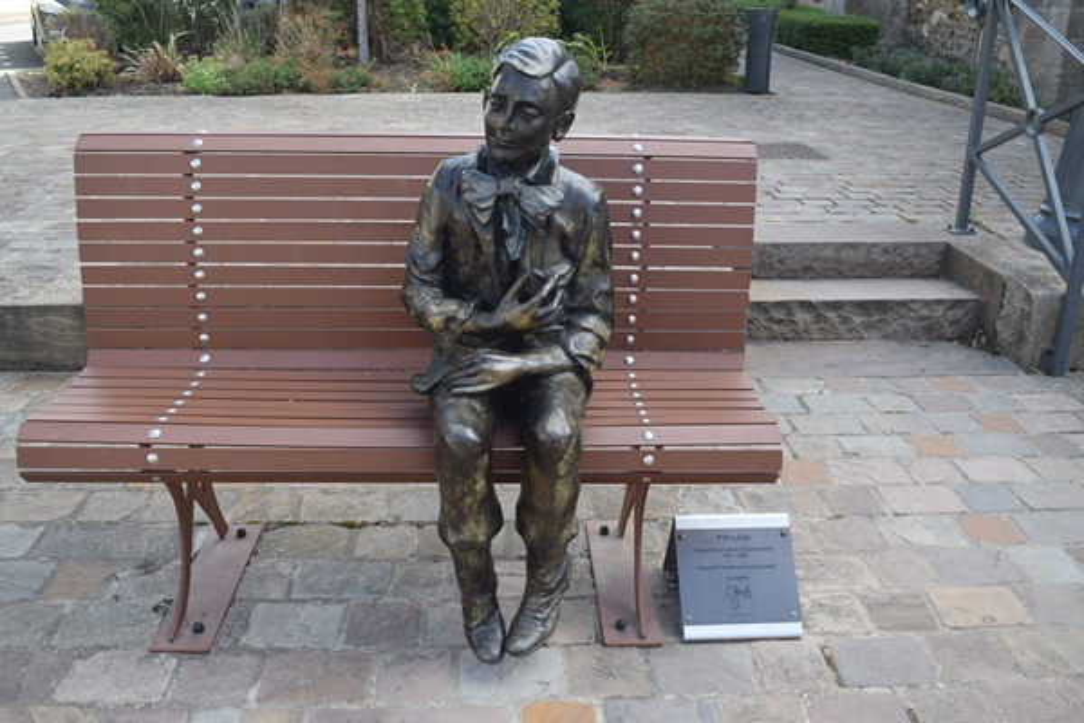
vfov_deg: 41.7
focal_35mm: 32
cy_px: 362
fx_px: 948
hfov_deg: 59.5
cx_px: 542
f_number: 5.6
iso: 125
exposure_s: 1/125
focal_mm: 21
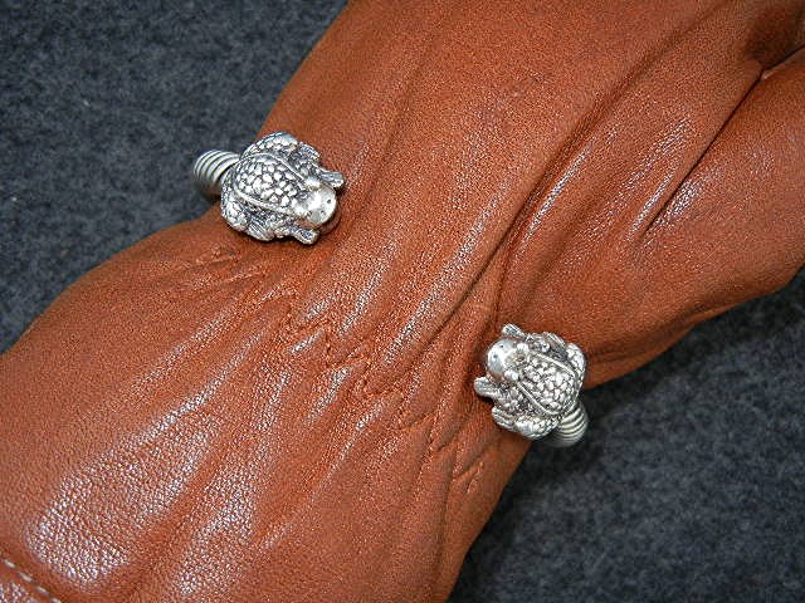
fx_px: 1209
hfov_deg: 36.8
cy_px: 302
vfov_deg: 28.0
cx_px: 402
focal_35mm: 52
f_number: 3.9
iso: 526
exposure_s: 1/30
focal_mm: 9.3
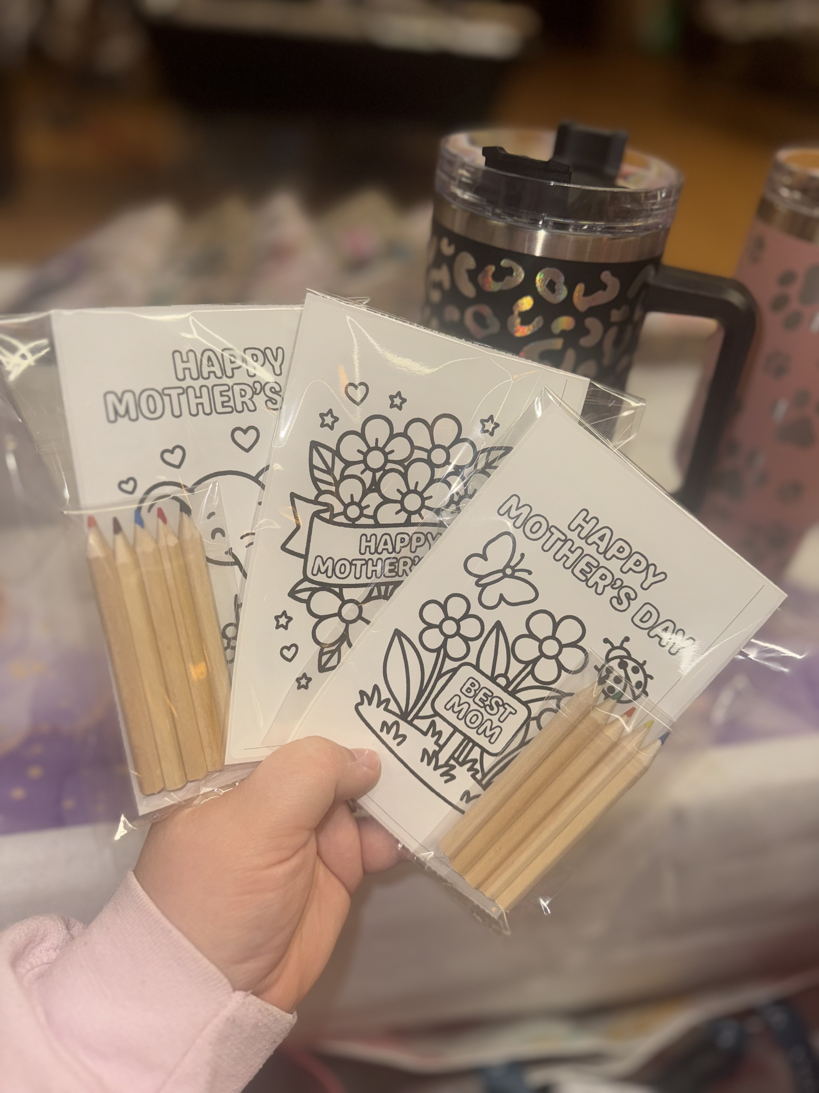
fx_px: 757
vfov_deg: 71.6
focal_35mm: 24
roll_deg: -5.8
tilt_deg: -37.2
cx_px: 410
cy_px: 546
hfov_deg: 56.8
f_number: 1.78
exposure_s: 1/56
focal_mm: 6.76
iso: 50
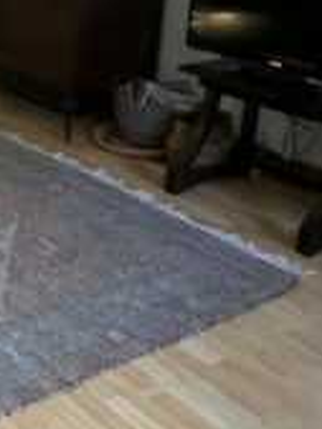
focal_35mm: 59
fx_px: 731
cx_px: -226
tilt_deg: -12.7
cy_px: 30
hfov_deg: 19.7
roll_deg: -0.3
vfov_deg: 31.0
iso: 400
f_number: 1.8
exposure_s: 1/60
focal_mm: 1.57
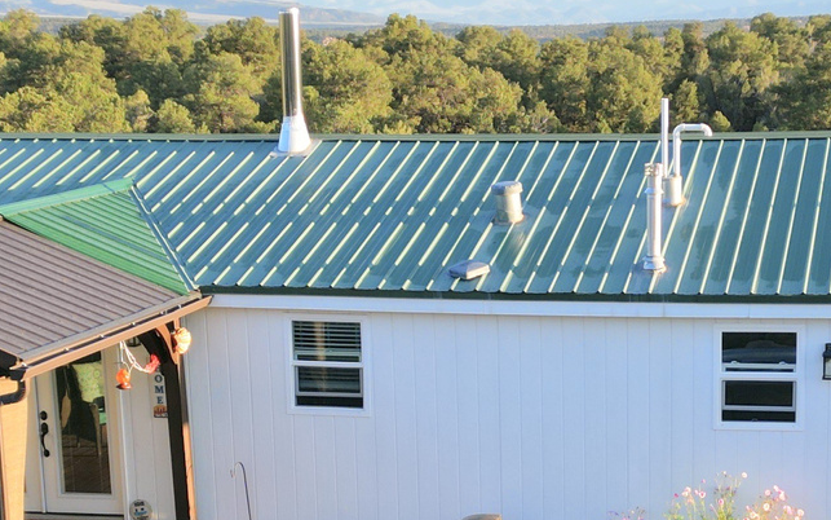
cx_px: 544
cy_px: 481
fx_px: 1835
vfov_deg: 15.9
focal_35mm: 81
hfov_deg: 25.4
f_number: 1.7
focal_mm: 6.72
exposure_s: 1/640
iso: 100
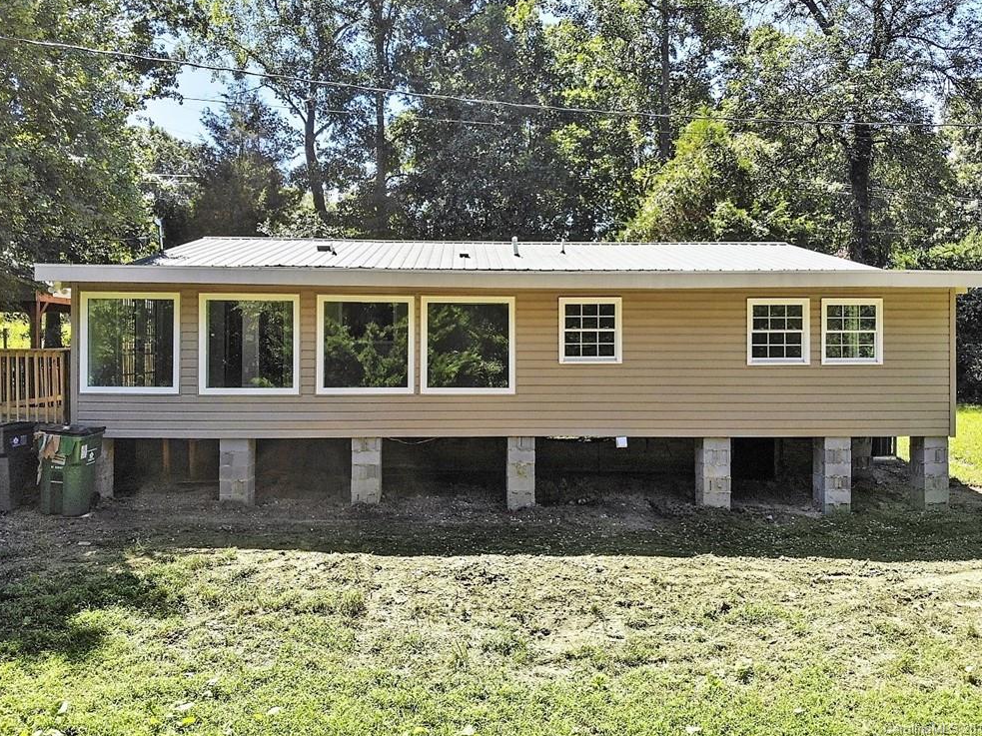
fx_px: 709
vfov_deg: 54.9
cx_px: 487
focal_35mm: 25
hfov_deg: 69.4
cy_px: 355
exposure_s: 1/30
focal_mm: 4.5
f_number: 2.8
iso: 160
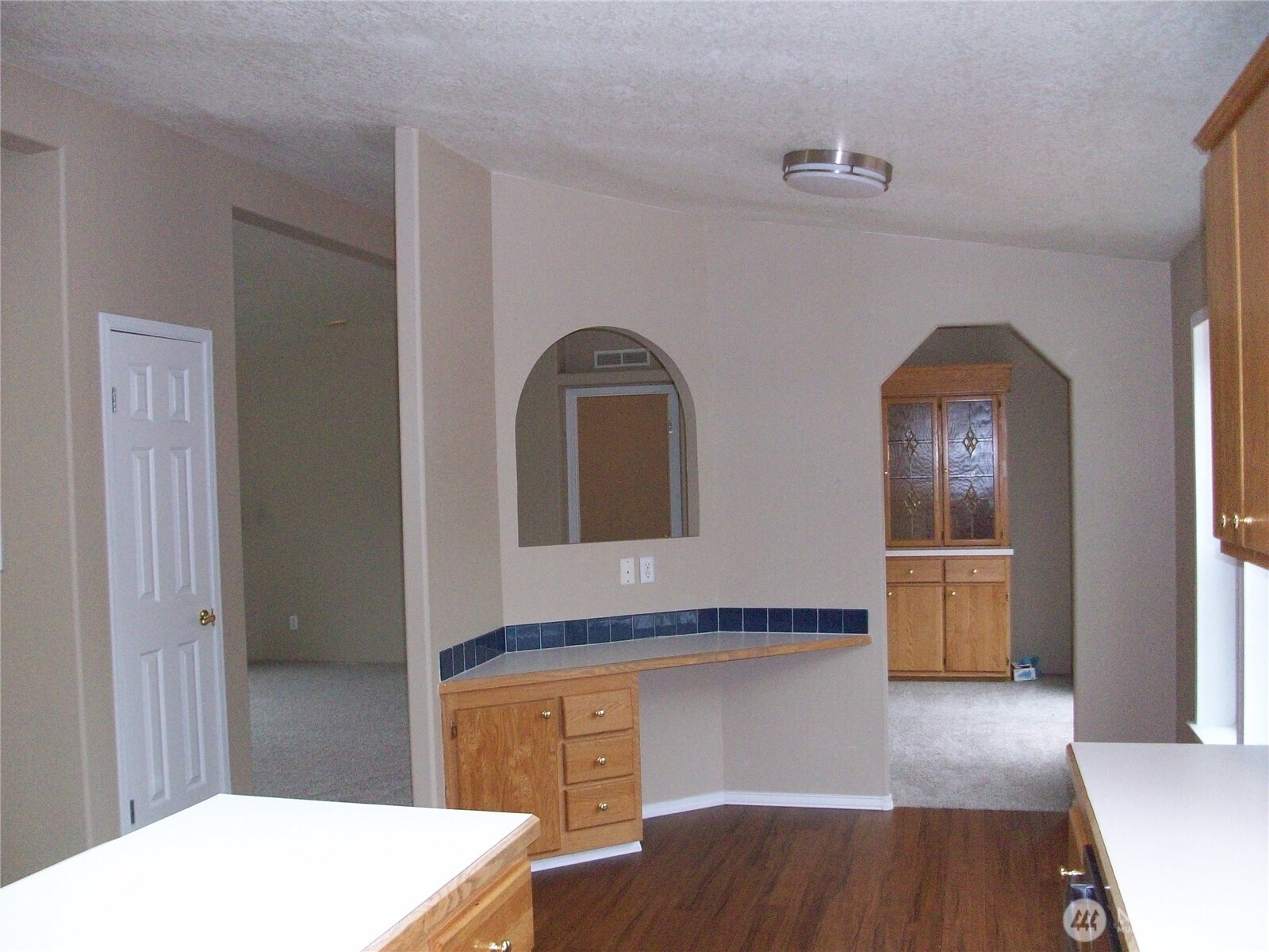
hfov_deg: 54.0
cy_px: 476
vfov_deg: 41.8
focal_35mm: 34
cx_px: 634
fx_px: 1246
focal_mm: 5.7
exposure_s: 1/60
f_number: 2.8
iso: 200
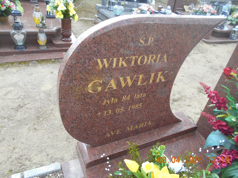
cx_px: 119
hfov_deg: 67.3
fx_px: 179
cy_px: 89
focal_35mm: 26
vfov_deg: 53.1
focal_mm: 4.6
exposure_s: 1/125
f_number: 3.2
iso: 80
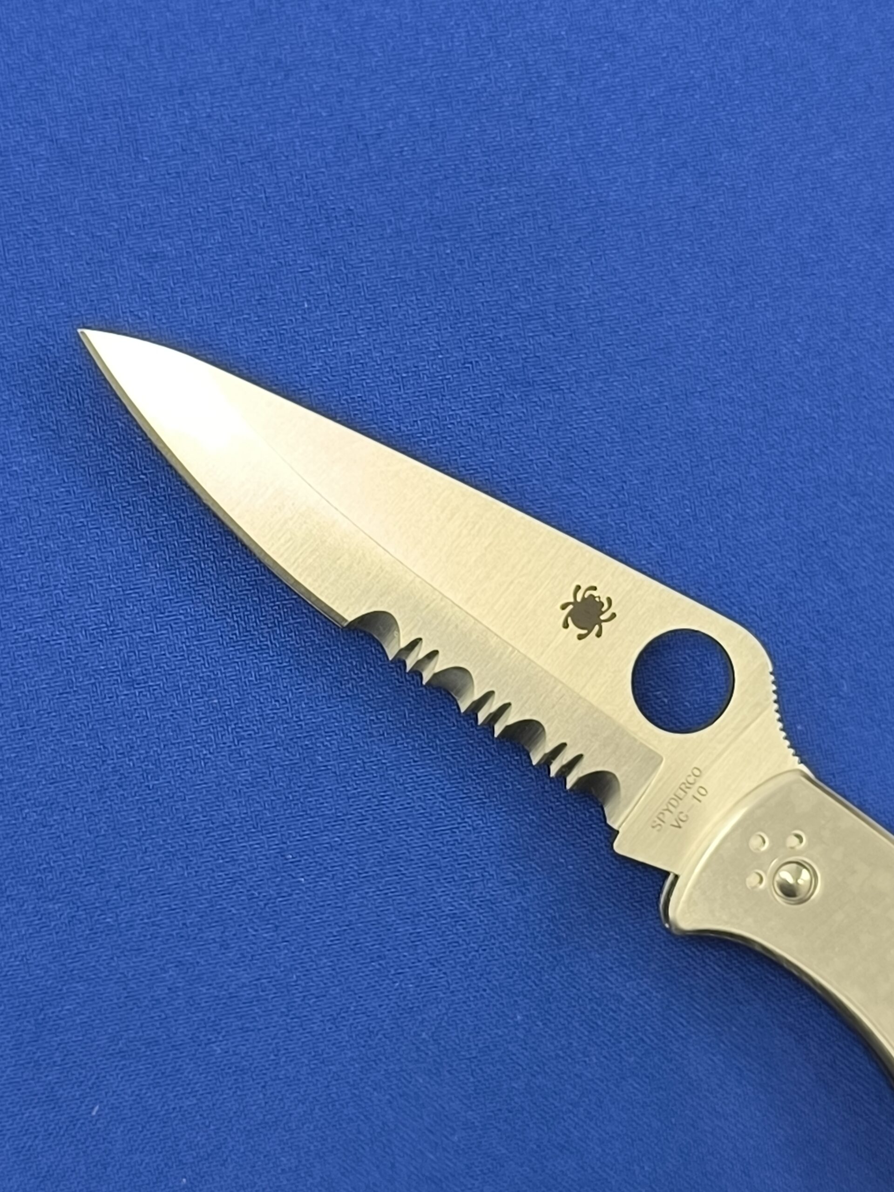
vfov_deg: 27.8
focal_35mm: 70
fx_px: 2410
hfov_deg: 21.0
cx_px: 447
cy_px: 596
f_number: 1.65
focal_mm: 6.14
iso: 640
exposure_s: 1/100
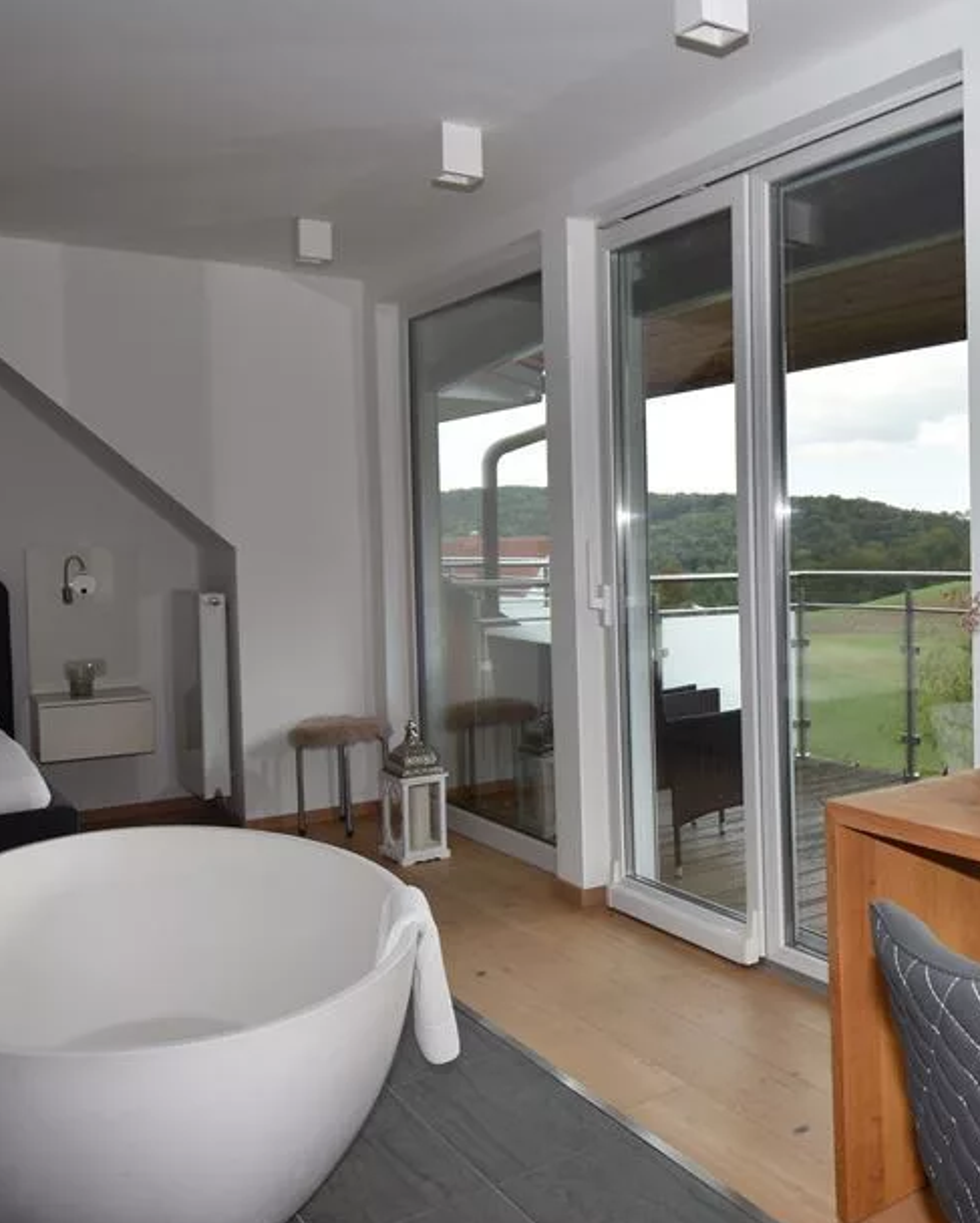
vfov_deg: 55.6
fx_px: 1159
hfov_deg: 39.4
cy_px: 567
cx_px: 1020
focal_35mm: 32
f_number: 5.6
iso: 160
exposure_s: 1/125
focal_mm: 12
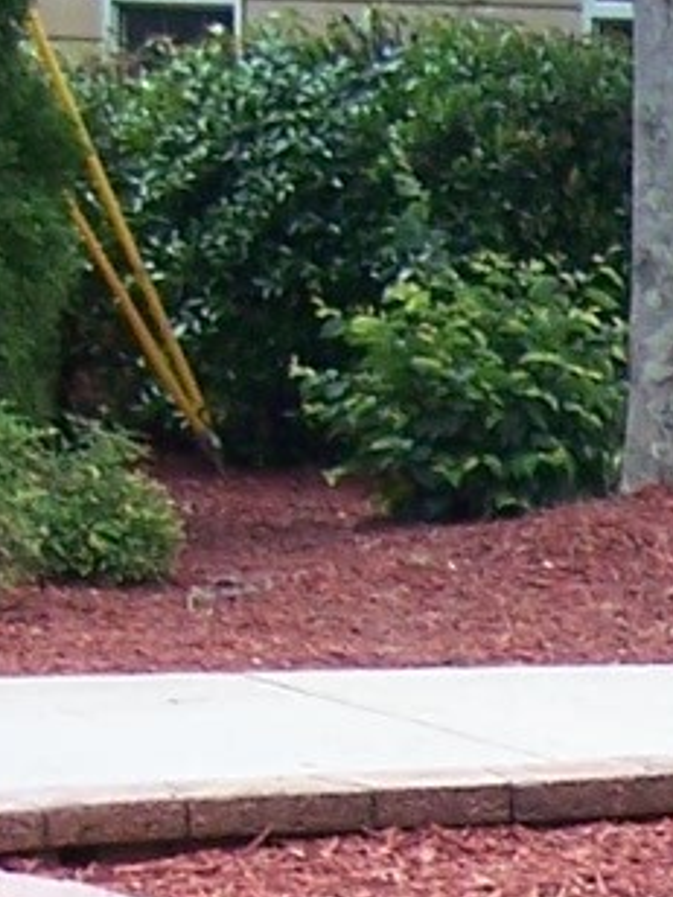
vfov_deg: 7.7
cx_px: 1833
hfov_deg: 5.6
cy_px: 1241
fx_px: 6558
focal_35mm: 253
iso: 80
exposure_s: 1/200
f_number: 2.8
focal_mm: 6.3
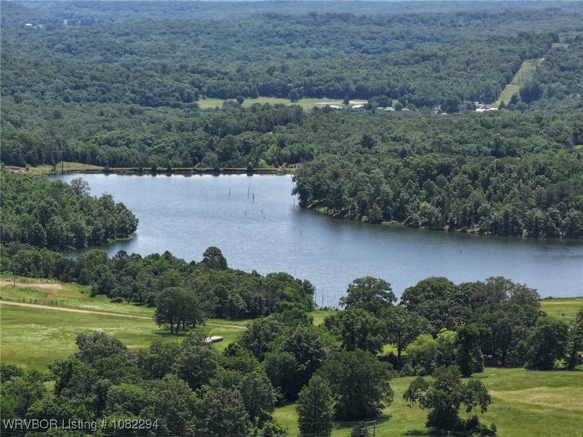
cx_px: 292
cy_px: 218
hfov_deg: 11.9
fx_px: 2796
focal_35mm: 166
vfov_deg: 8.9
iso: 100
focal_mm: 30.71
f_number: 3.4
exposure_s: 1/500
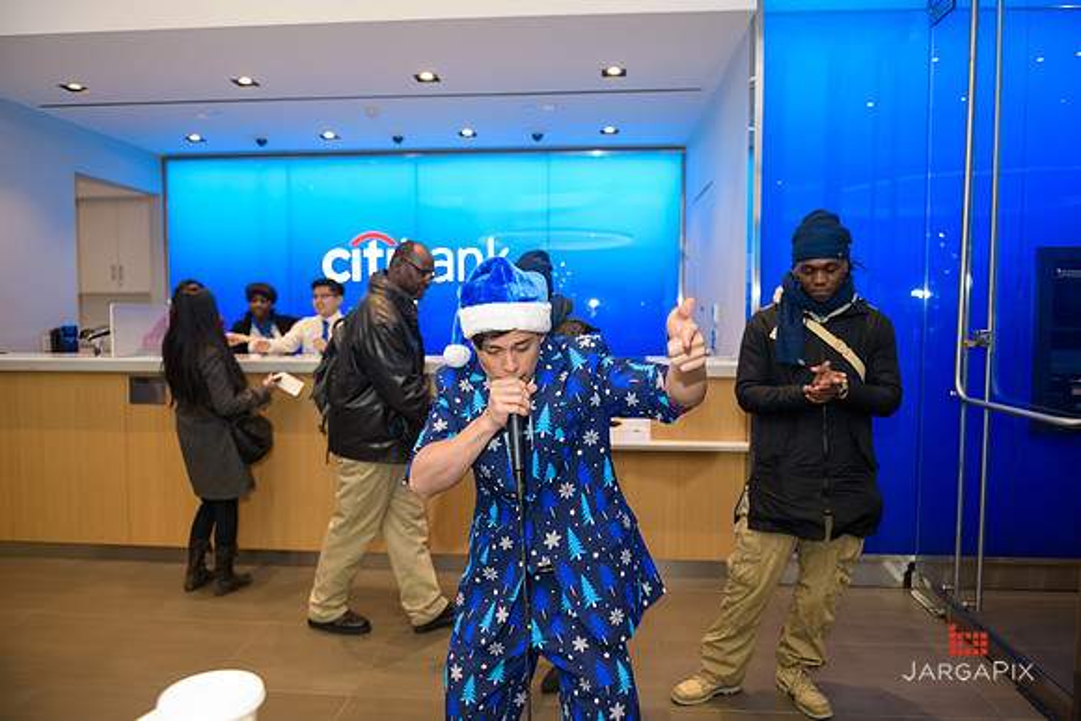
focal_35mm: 24
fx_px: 721
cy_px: 360
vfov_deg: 53.2
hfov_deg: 73.7
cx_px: 540
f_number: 3.2
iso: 400
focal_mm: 24
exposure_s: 1/125
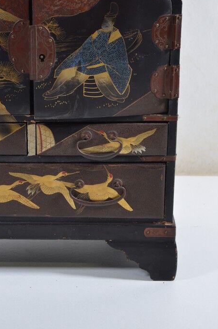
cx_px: 43
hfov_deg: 12.9
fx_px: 959
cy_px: 74
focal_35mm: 105
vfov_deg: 19.3
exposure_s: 1/25
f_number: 5.3
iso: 100
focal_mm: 40
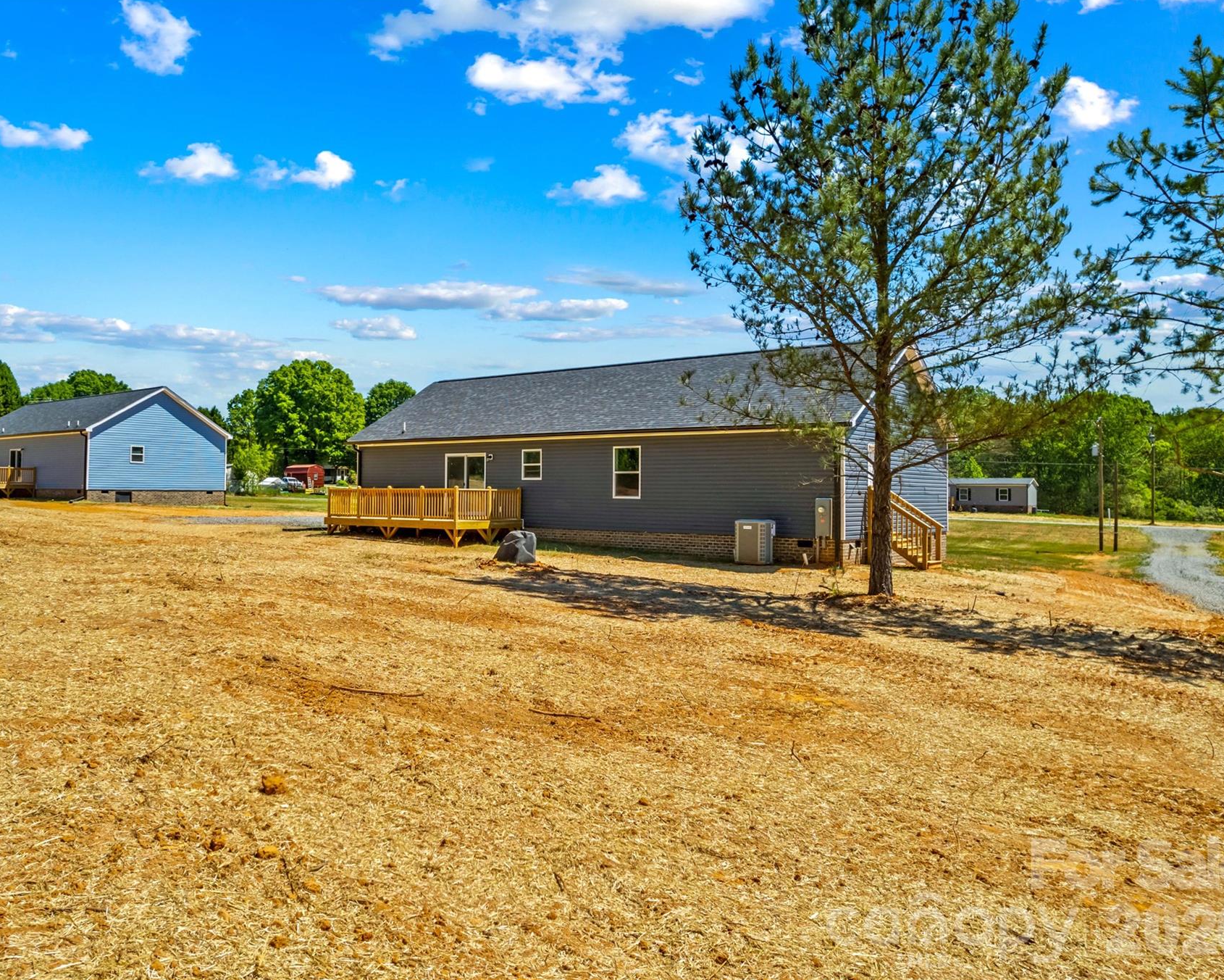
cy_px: 487
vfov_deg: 56.8
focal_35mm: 25
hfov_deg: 67.7
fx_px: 906
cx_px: 520
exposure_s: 1/1500
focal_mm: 8.38
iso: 110
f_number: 2.8
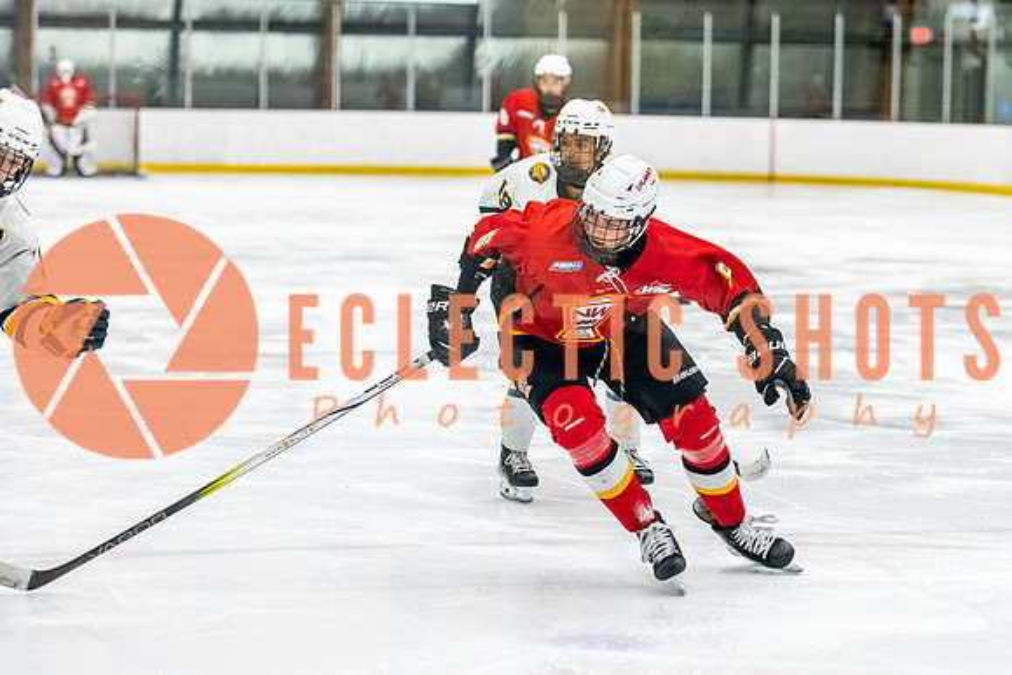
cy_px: 420
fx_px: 3672
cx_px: 629
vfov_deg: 10.5
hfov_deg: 15.7
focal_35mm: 131
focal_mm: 105
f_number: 2.8
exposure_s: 1/800
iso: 3200
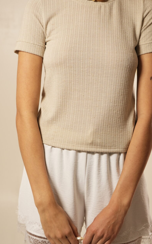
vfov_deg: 28.2
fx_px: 484
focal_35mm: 73
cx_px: 94
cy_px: 118
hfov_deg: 17.8
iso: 640
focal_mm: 50
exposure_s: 1/125
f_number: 3.2
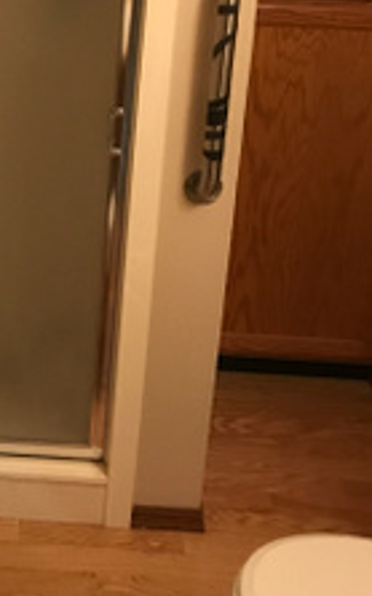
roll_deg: -2.1
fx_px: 1040
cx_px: -54
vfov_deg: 31.0
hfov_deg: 19.3
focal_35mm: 64
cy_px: 96
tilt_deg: -16.8
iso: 64
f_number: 1.8
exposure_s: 1/15
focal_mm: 3.99
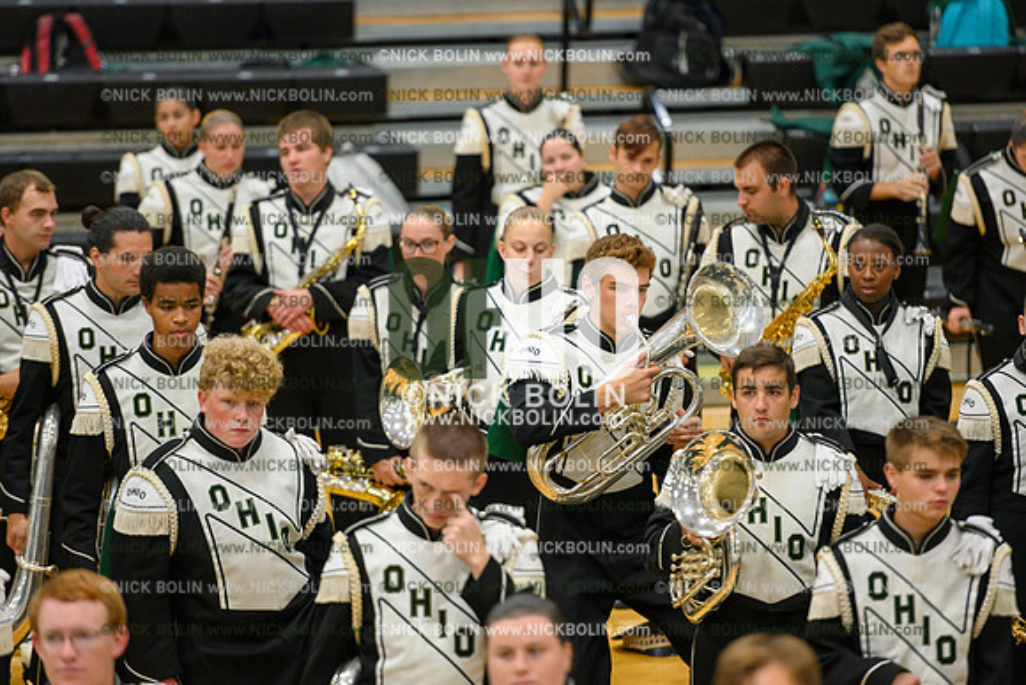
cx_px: 513
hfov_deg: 10.3
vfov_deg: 6.9
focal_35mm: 200
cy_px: 342
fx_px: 5701
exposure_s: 1/320
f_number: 2.8
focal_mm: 200
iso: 1600
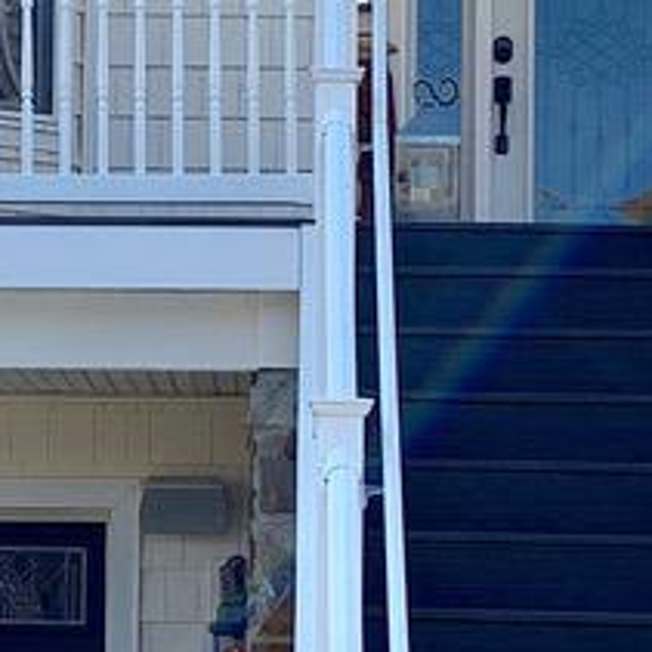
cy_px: 238
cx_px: 15
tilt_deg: +6.2
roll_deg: -1.5
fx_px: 3559
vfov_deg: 10.5
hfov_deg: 10.4
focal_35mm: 167
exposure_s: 1/1350
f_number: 1.8
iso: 25
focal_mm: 4.25
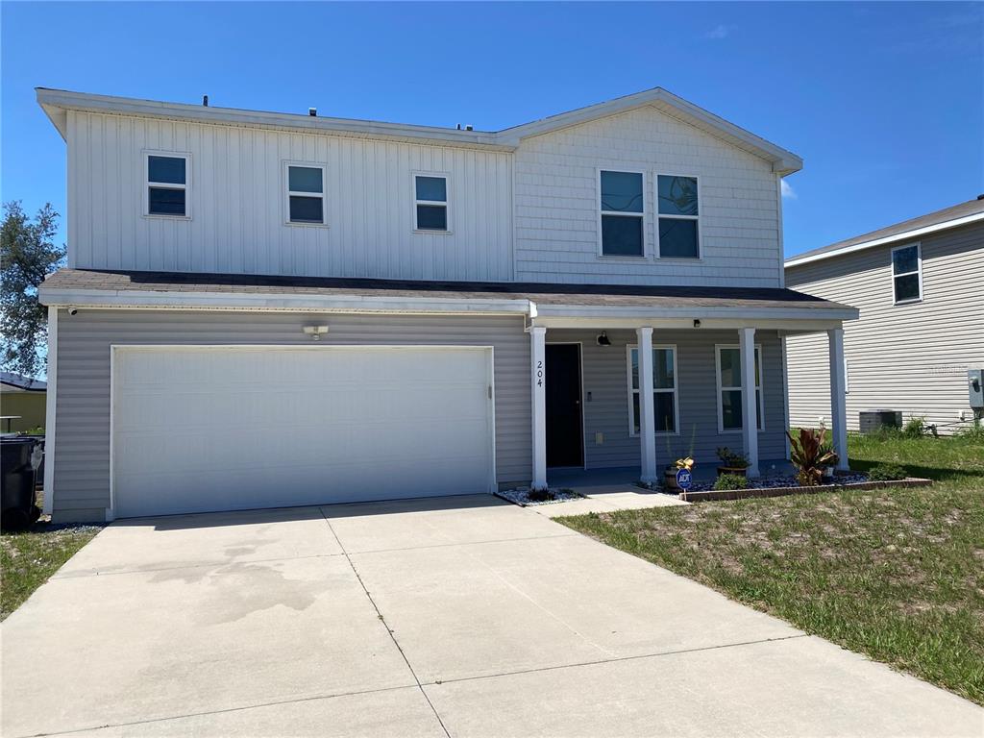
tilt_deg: +1.6
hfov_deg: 67.3
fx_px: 739
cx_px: 492
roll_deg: +0.8
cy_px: 369
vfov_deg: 53.1
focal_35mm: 26
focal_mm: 4.25
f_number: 1.8
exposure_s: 1/4608
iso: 32
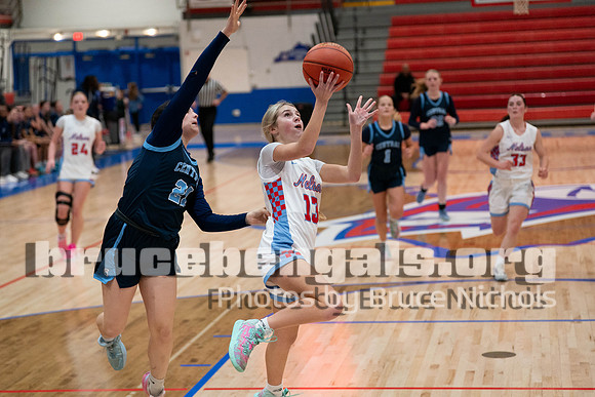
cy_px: 198
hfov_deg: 24.2
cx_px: 298
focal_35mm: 84
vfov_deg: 16.3
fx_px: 1389
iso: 4000
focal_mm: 84
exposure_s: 1/1000
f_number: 2.8
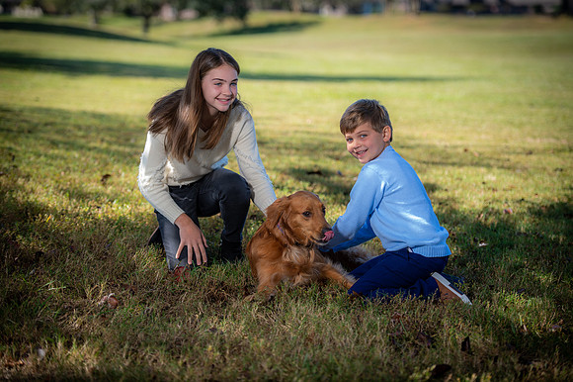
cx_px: 286
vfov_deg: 12.4
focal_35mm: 110
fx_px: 1750
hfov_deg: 18.6
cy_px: 191
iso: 50
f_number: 2.8
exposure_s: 1/250
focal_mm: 110
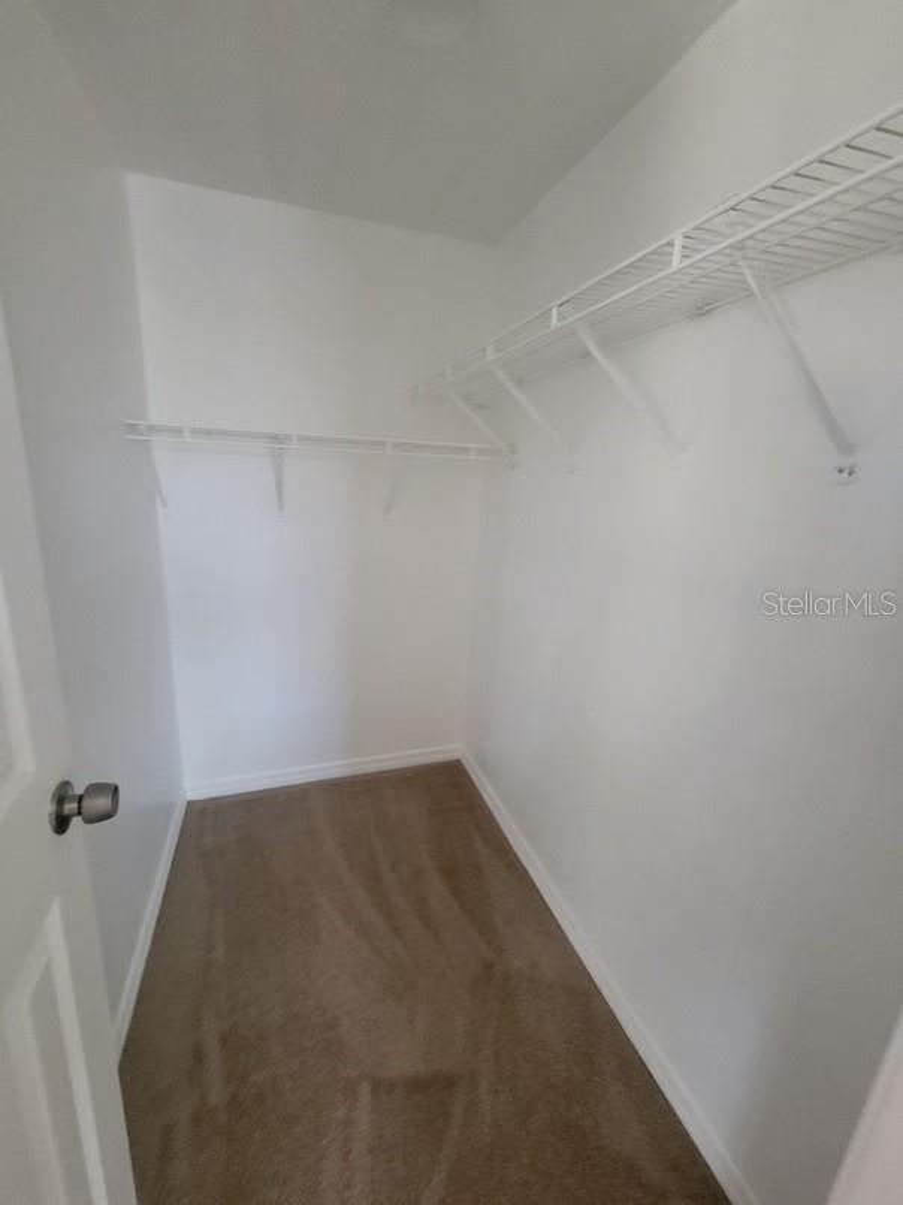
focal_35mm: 13
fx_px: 452
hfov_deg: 89.9
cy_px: 602
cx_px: 452
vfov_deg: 106.2
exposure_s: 1/24
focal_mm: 2.2
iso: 640
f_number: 2.2
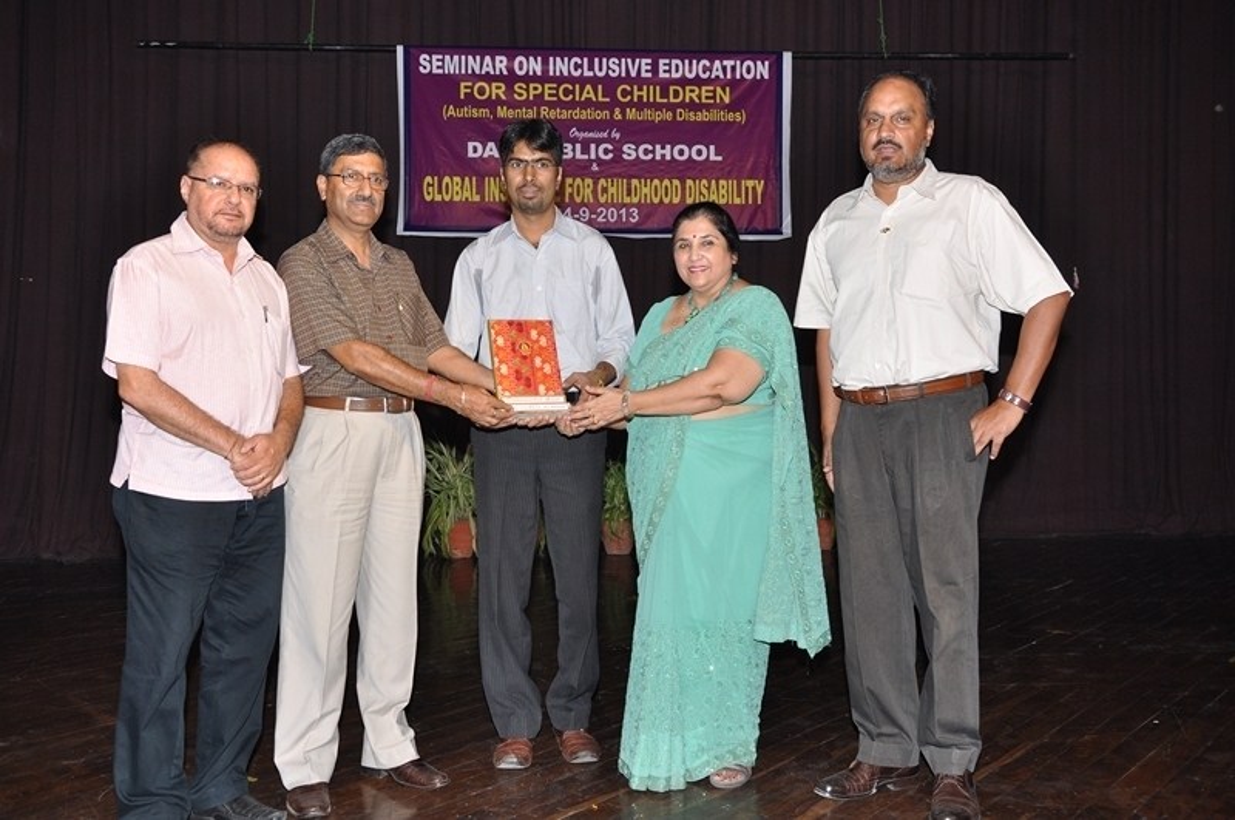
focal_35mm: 36
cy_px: 410
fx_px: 1233
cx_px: 618
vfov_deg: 36.8
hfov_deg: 53.2
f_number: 6.3
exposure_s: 1/125
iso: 500
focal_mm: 24
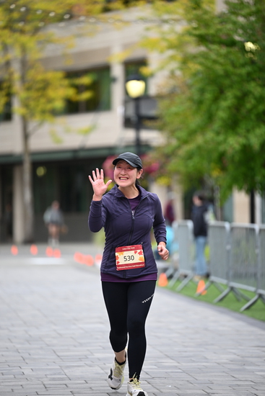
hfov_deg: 7.0
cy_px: 198
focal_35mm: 195
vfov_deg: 10.5
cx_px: 132
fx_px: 2152
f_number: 2.8
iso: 640
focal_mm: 195
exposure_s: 1/1600
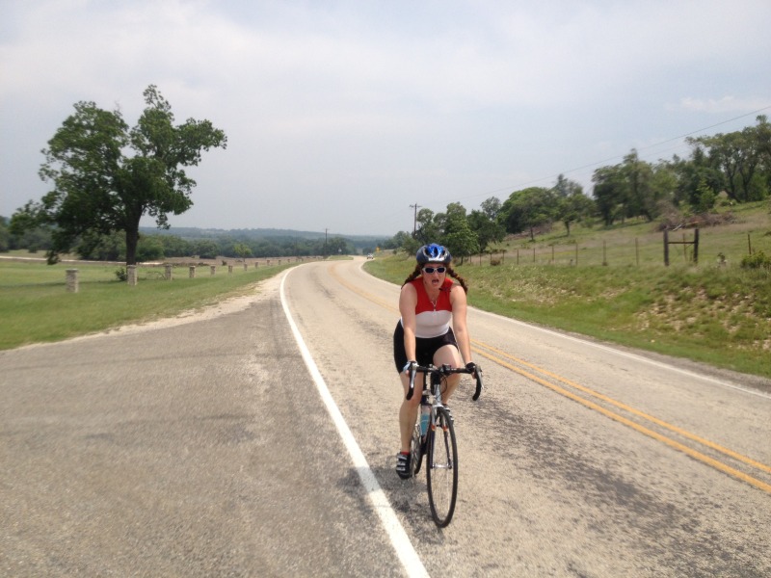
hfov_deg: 52.6
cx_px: 386
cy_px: 289
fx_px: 780
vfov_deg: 40.7
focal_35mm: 35
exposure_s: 1/2208
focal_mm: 4.28
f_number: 2.4
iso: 50
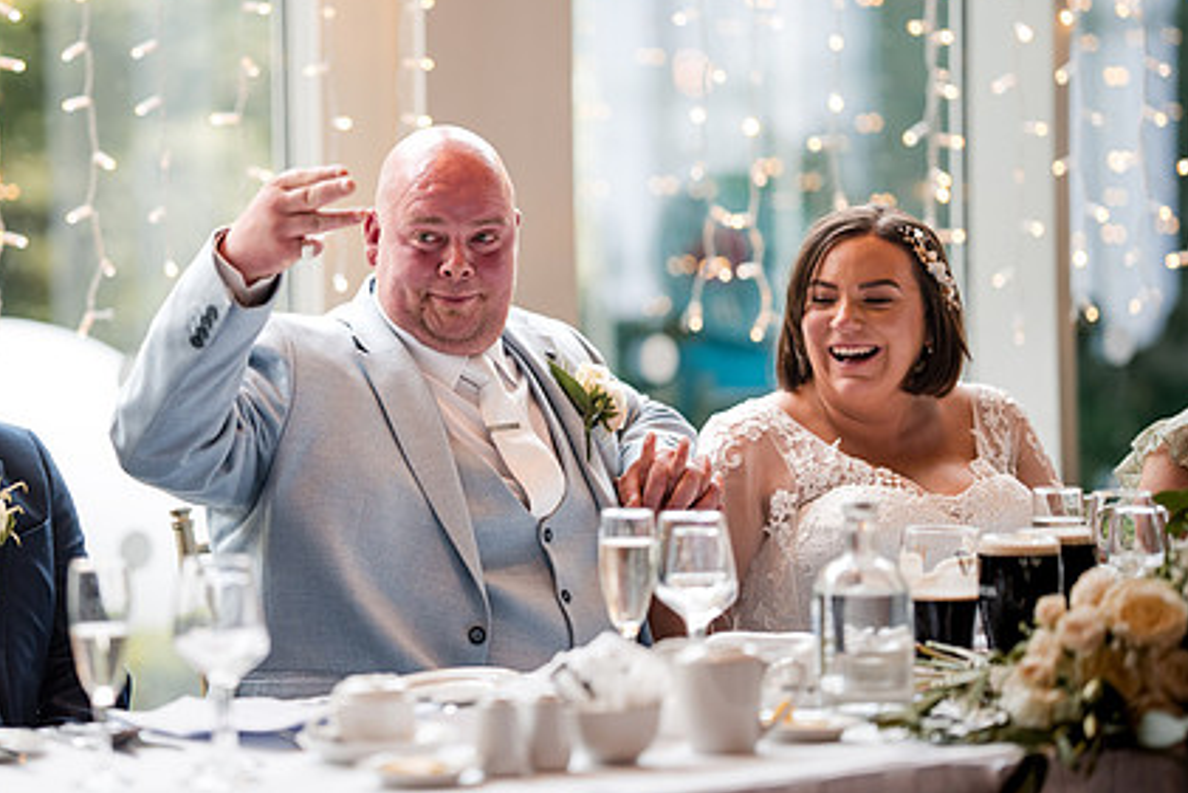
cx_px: 375
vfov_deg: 11.7
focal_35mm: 117
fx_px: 3862
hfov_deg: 17.4
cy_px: 301
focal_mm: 85
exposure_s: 1/500
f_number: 1.4
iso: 250
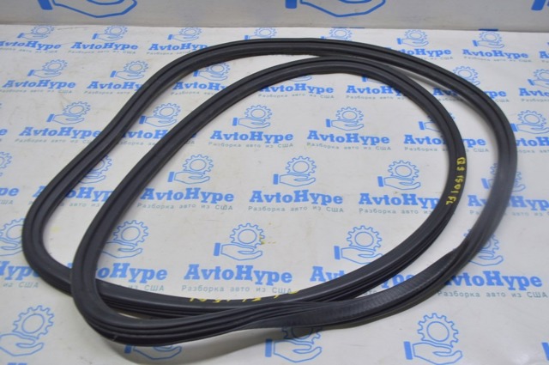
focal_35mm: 33
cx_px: 274
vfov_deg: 39.9
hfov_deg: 57.3
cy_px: 182
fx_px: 503
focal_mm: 22
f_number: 5.6
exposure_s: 1/25
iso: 400
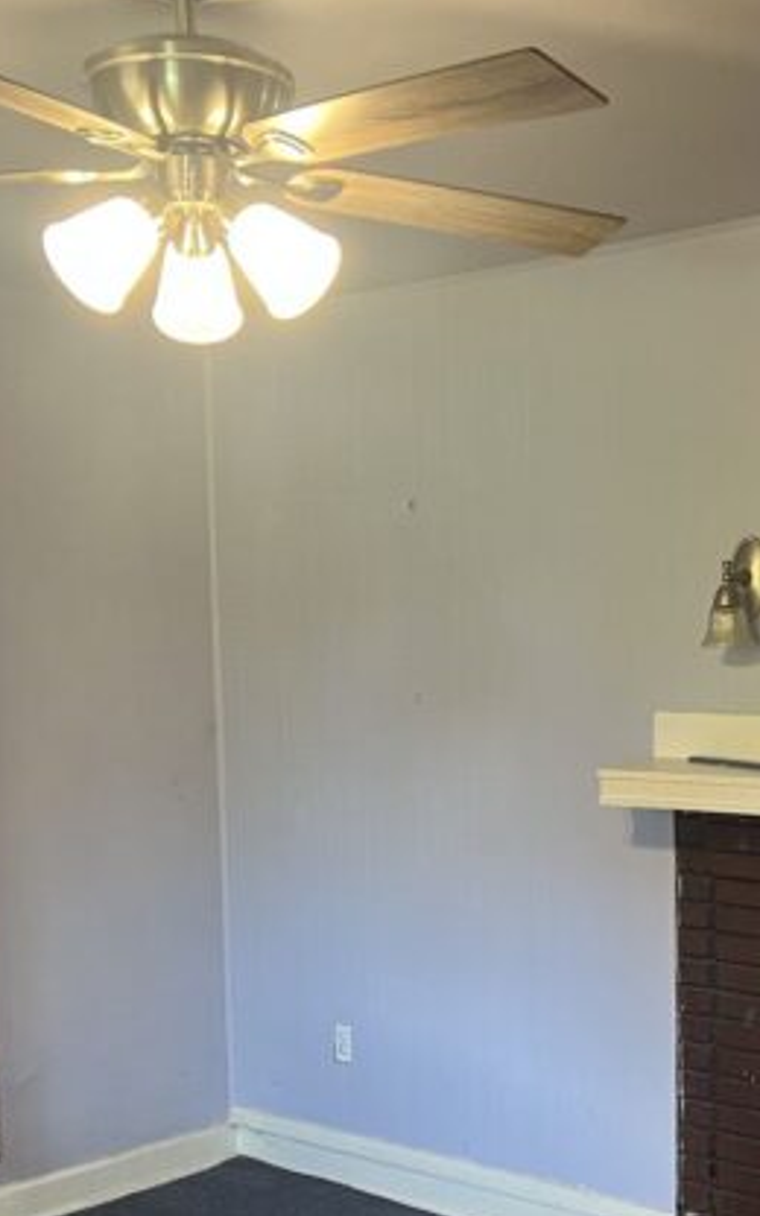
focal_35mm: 53
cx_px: 529
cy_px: 845
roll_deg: +0.3
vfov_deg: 37.6
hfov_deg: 24.3
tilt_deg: -7.2
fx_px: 1756
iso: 160
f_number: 1.5
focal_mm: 5.7
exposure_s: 1/60
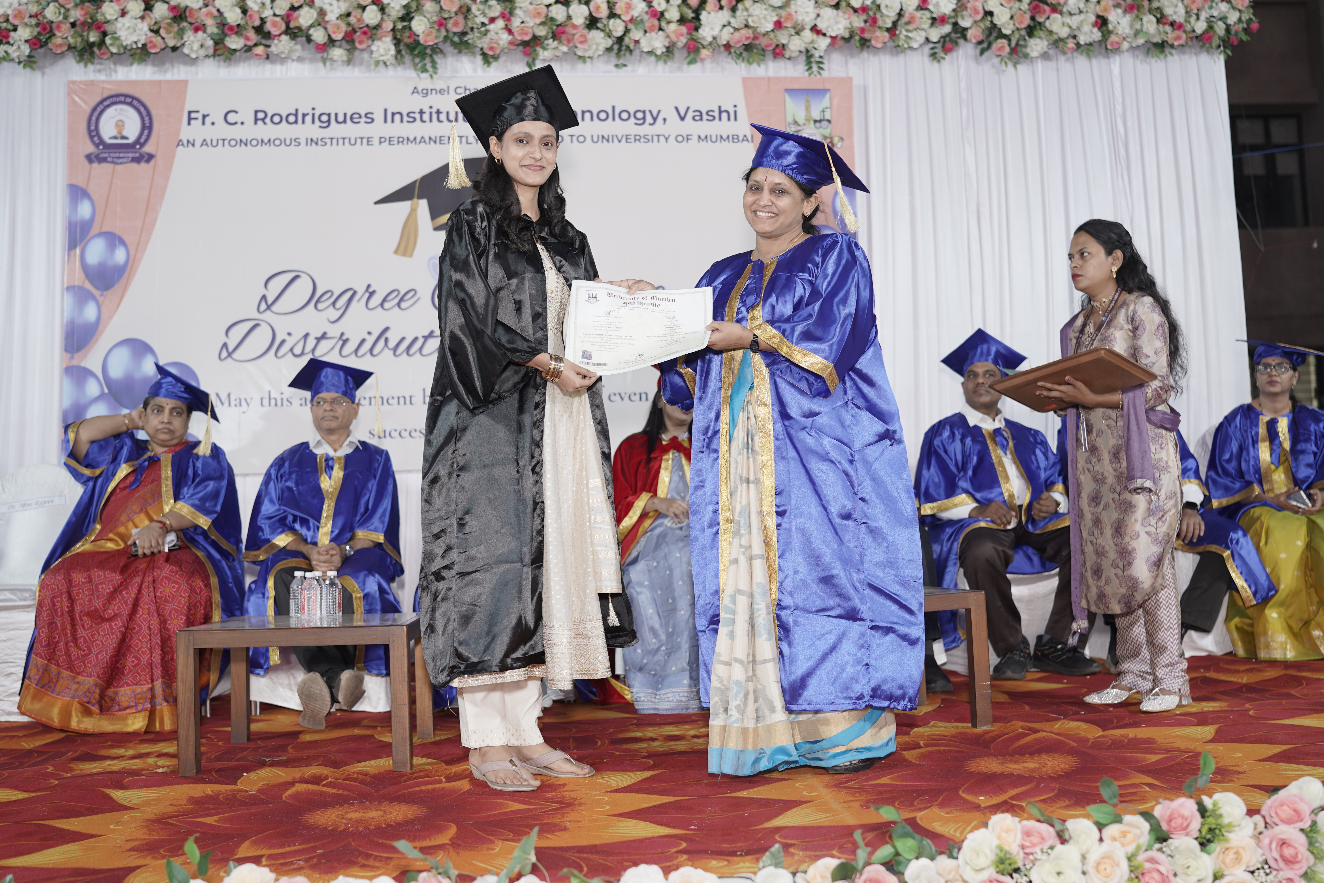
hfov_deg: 54.4
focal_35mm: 35
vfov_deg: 37.9
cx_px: 662
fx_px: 1287
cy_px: 442
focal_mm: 35
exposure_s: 1/50
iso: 125
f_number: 2.2
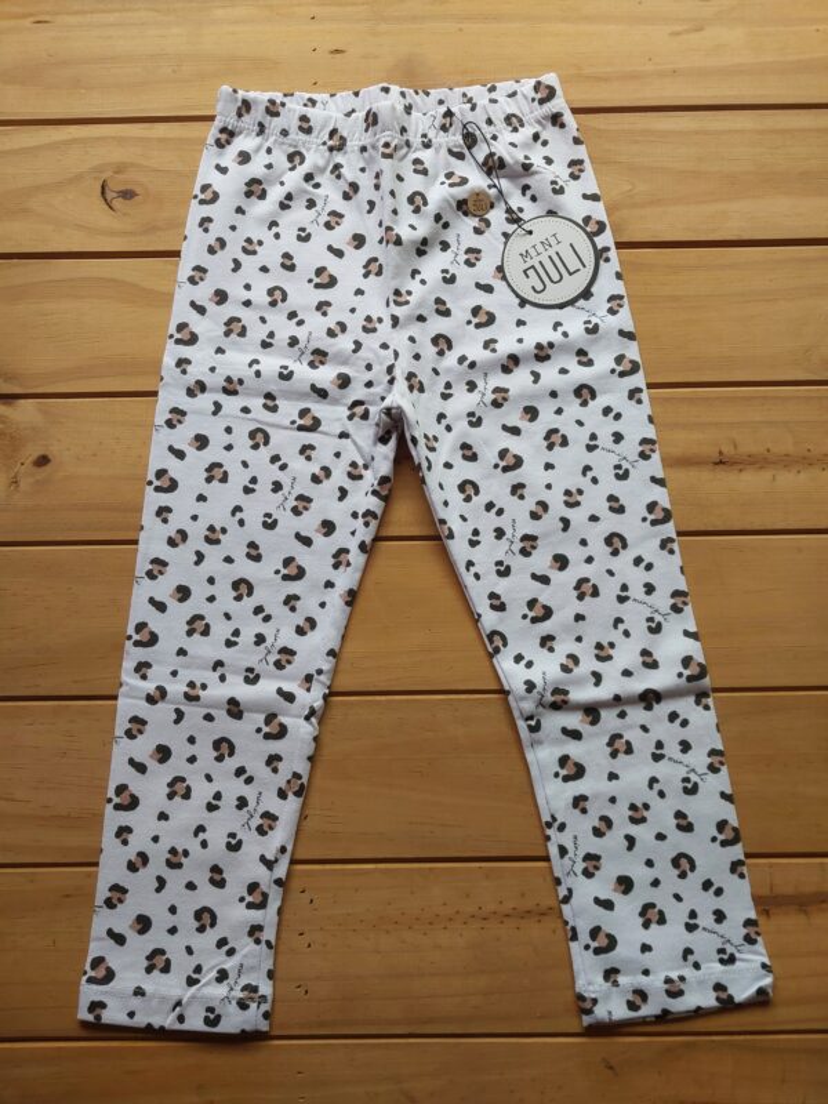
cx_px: 414
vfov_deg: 60.0
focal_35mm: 30
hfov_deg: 46.8
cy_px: 552
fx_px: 957
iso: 40
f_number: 1.8
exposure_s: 1/100
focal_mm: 4.6
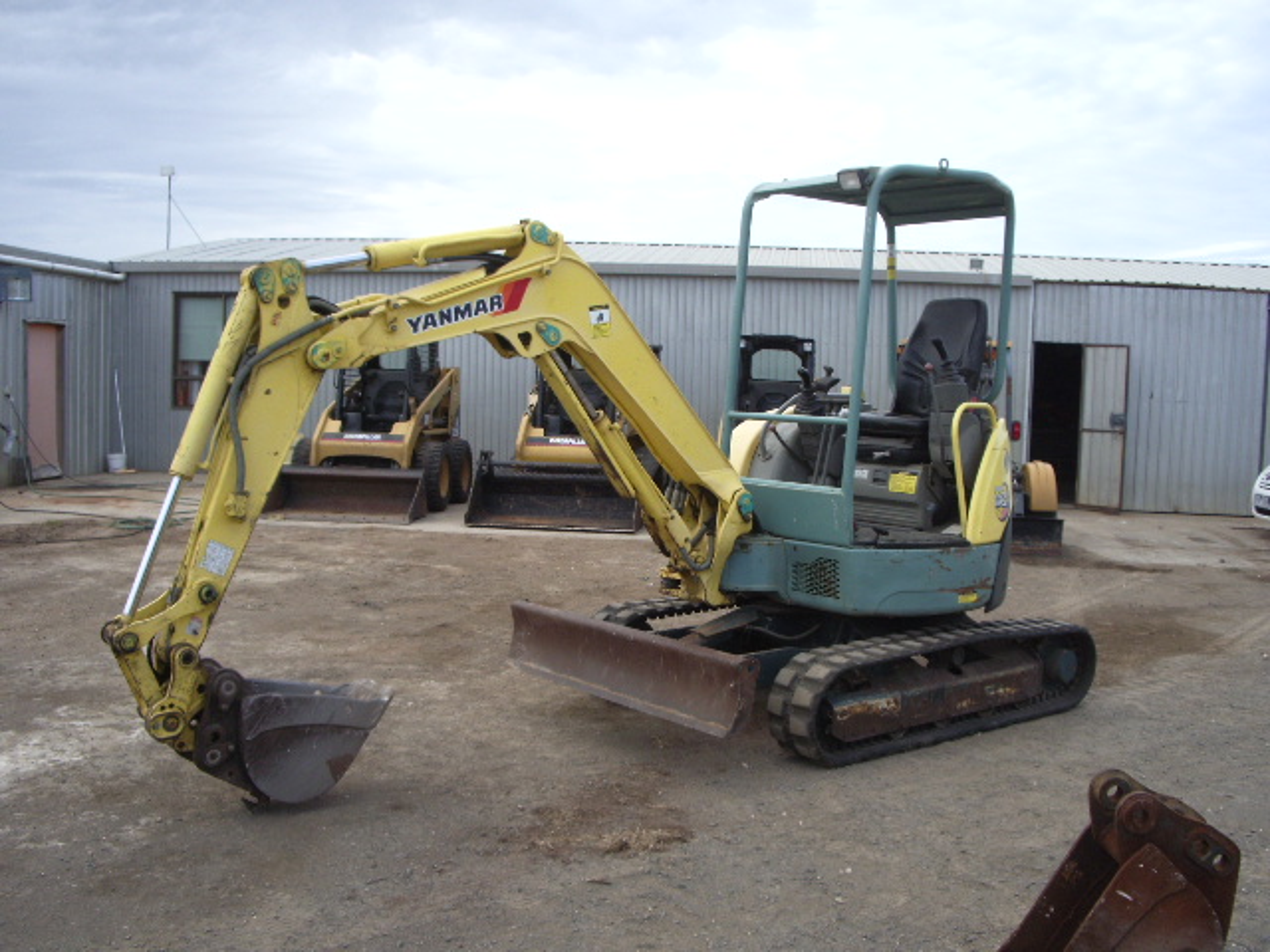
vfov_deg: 40.7
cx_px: 635
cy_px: 476
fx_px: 1284
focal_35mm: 35
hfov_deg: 52.6
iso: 80
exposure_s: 1/125
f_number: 4.3
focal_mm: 5.8
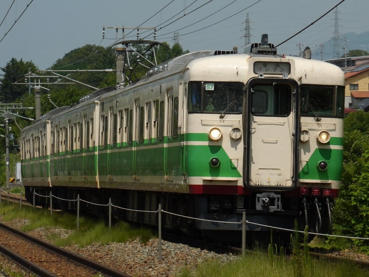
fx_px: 2197
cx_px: 184
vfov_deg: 7.2
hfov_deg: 9.6
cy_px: 138
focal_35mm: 206
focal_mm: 103
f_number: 11
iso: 800
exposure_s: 1/1300
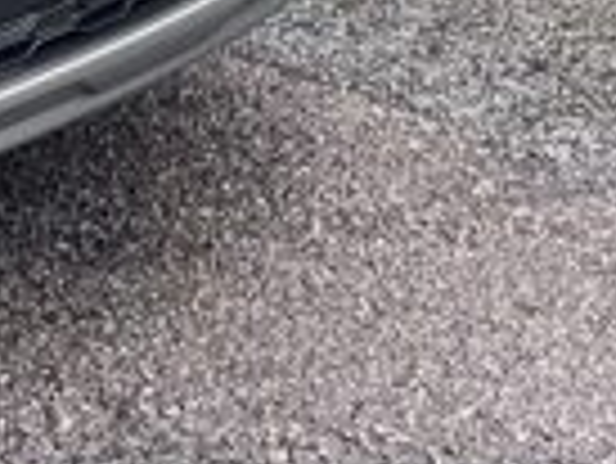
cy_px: -703
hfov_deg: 9.5
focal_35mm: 179
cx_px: -962
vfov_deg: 7.7
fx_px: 3188
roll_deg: +0.4
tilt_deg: -10.0
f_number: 1.78
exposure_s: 1/121
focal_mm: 6.86
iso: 100
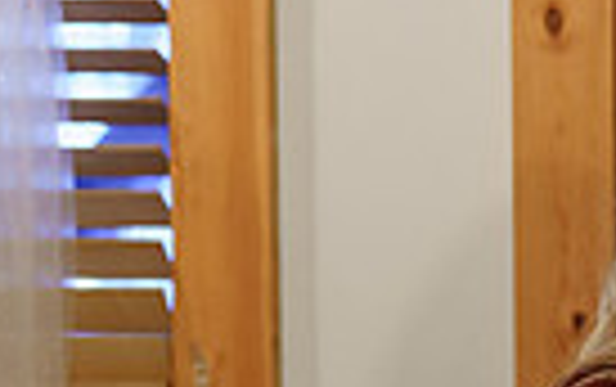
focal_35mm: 153
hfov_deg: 12.1
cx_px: 1241
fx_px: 2572
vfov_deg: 8.6
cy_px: 304
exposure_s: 1/320
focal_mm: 35
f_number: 2
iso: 2000
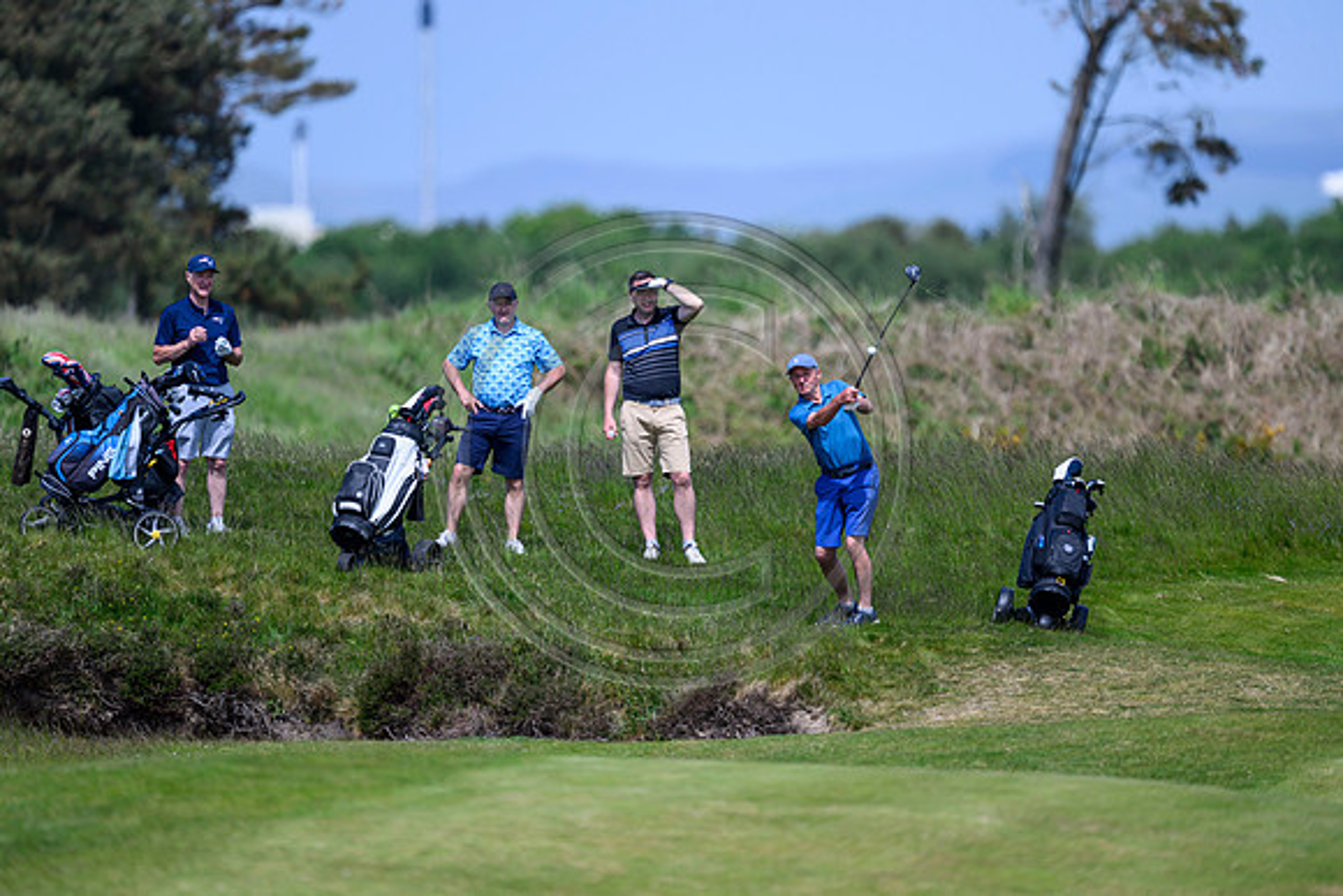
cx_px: 672
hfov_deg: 3.7
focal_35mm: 560
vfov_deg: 2.5
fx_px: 20895
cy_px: 448
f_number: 4.5
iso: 500
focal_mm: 560
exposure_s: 1/4000
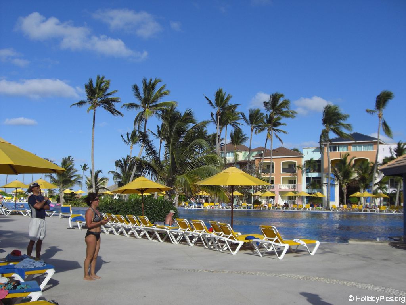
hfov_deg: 49.0
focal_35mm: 38
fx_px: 446
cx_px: 203
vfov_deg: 37.7
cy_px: 152
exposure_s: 1/200
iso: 64
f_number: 8
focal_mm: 6.2
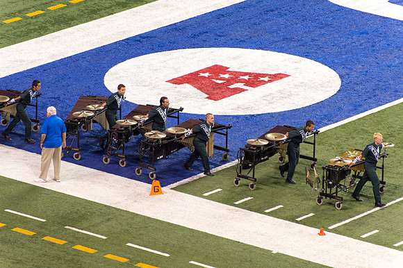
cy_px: 134
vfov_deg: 4.6
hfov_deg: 6.9
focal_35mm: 300
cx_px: 202
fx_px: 3356
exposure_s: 1/320
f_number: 5.6
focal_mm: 300
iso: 1100
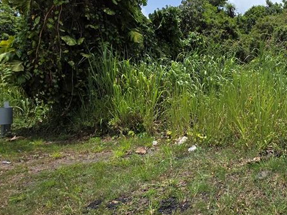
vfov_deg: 48.1
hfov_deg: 54.6
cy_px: 97
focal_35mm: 29
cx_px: 252
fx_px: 240
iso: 40
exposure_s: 1/2352
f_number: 1.9
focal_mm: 2.2
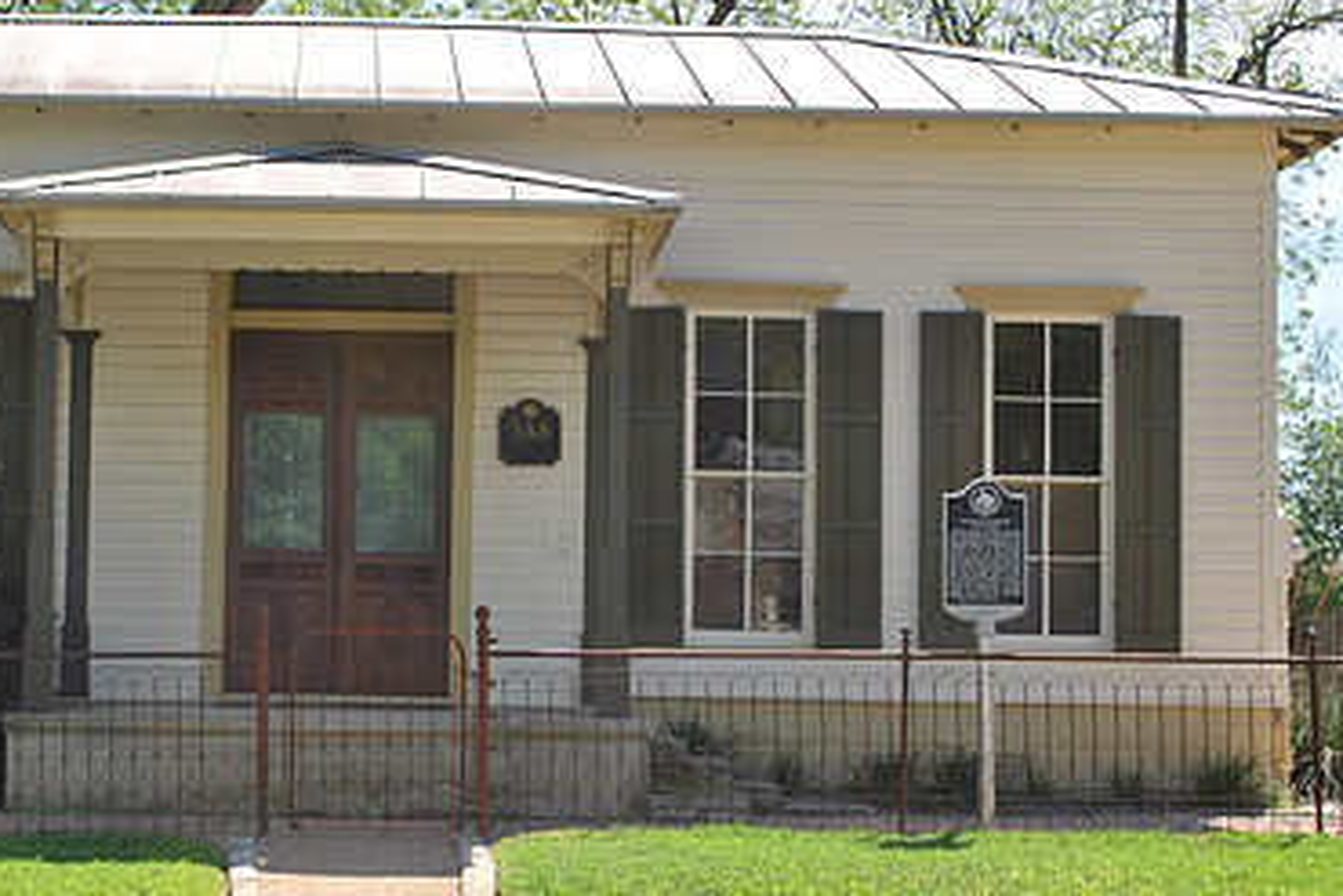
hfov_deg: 25.1
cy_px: 497
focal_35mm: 80
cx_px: 392
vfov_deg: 17.1
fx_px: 2985
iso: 100
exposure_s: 1/200
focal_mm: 34
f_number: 7.1
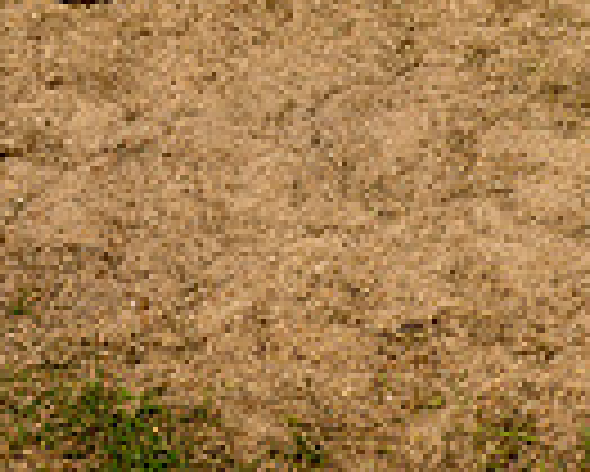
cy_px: -526
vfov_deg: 10.6
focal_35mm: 132
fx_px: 2307
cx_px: 324
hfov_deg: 14.6
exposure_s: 1/250
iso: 400
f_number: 4
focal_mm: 41
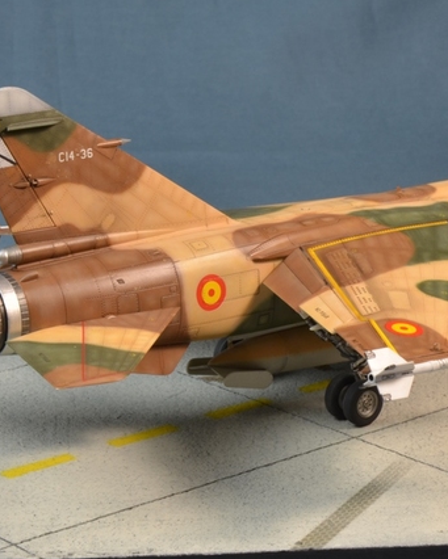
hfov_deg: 11.7
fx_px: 2187
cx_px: 313
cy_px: 257
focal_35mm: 132
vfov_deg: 14.6
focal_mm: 50
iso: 200
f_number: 20
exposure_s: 1/3
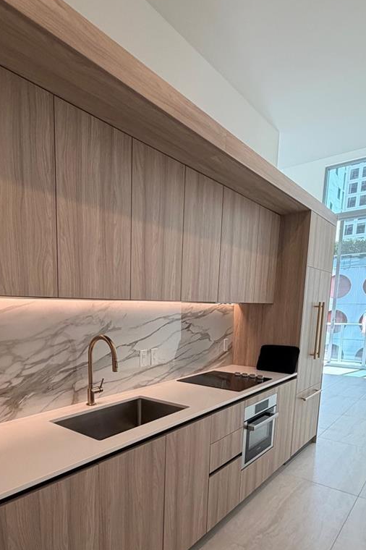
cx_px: 124
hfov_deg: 54.0
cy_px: 365
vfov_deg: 73.9
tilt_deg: -9.2
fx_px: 351
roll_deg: -0.2
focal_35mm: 23
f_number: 2.2
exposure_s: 1/115
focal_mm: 2.22
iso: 160
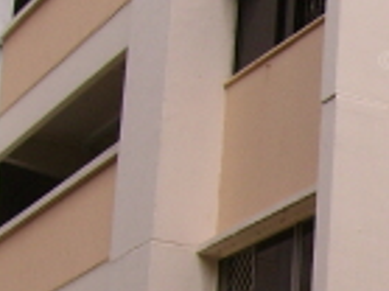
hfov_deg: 13.5
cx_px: 588
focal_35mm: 138
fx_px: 1549
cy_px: 344
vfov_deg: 10.6
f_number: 5.8
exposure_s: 1/324
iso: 50
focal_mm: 5.95
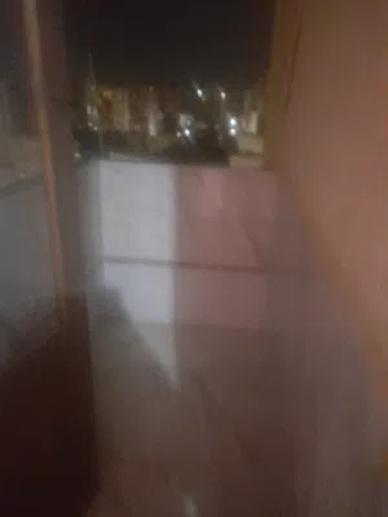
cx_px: 194
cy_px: 258
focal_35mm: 25
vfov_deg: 69.4
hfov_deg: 54.9
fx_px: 374
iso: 2000
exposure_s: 1/10
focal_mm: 4.6
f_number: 2
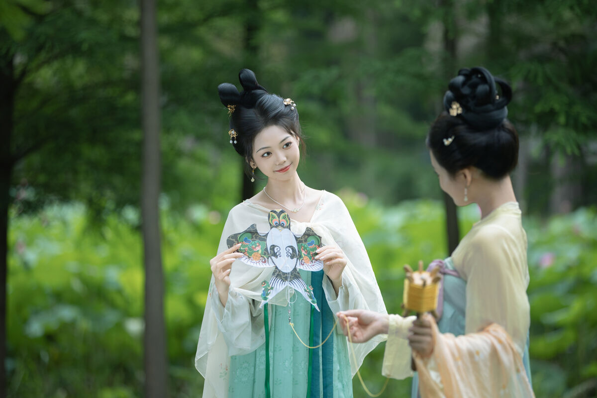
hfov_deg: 13.7
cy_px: 199
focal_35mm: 150
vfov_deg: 9.1
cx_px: 298
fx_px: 2487
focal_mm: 150
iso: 100
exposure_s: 1/250
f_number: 2.8
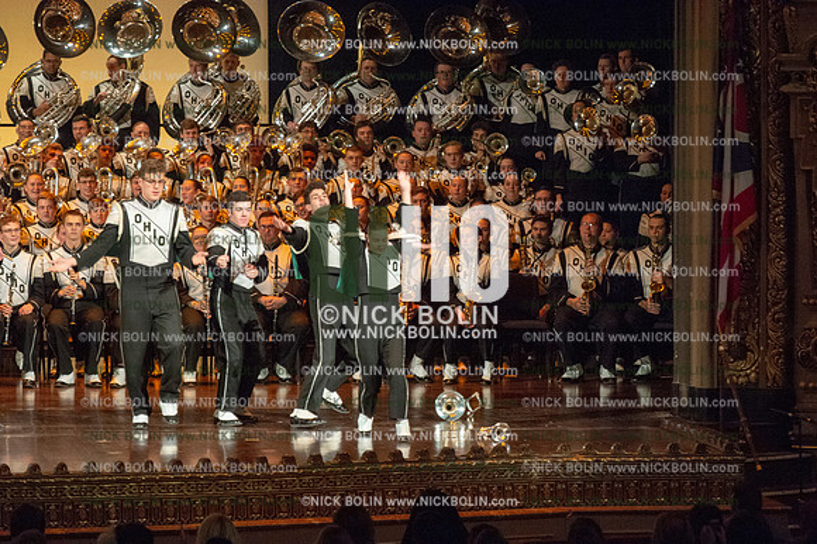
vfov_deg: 7.2
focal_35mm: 190
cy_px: 272
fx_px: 4309
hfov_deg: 10.8
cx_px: 408
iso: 8000
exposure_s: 1/320
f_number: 5.6
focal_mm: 190
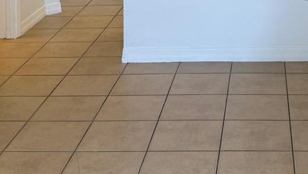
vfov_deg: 13.4
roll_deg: +1.0
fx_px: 662
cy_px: -141
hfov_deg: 25.8
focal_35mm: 81
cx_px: 241
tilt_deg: -2.3
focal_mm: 6.76
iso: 125
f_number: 1.78
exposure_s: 1/60
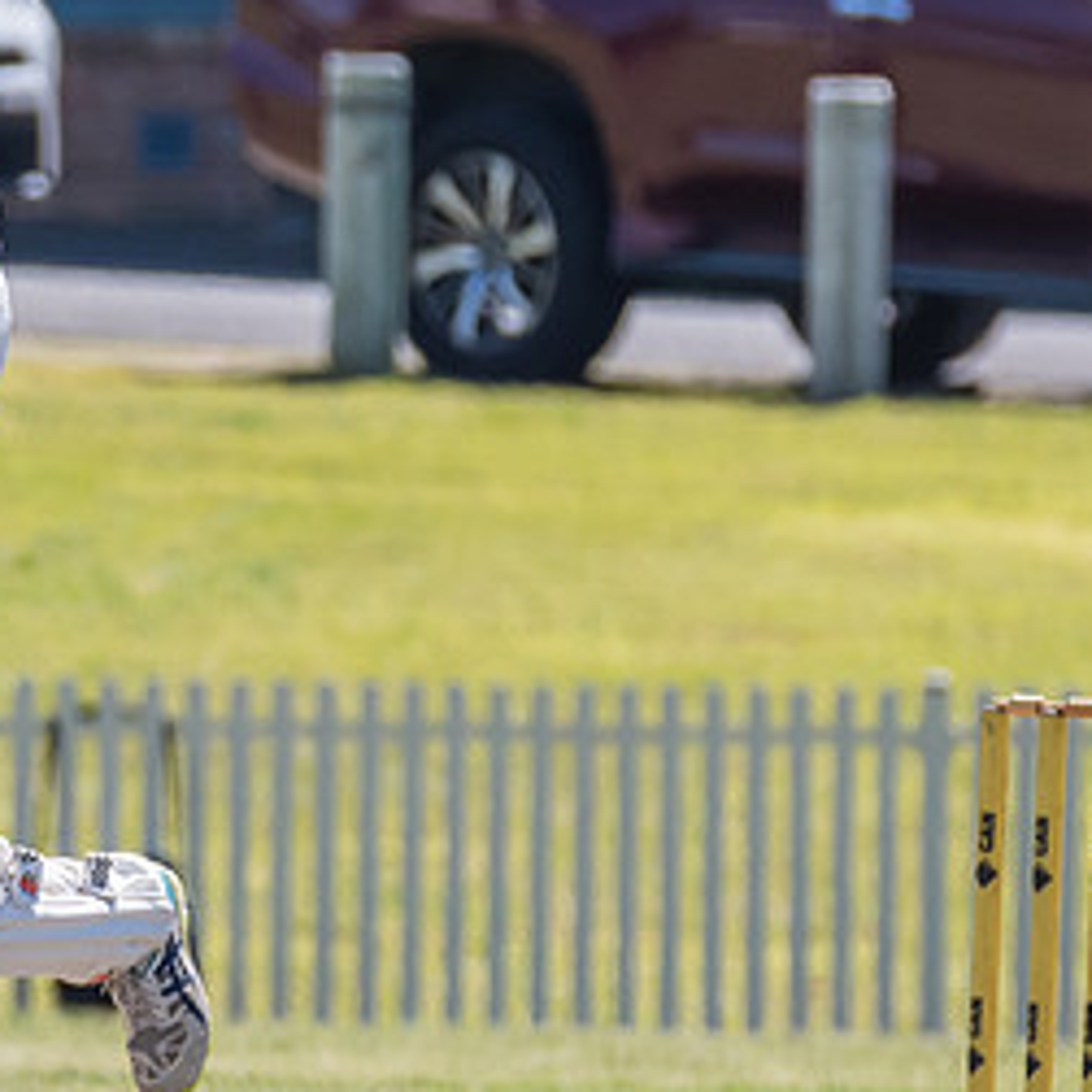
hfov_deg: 1.1
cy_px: 598
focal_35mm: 1531
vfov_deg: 1.1
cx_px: -516
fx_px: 54642
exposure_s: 1/2000
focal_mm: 360
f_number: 7.1
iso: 500
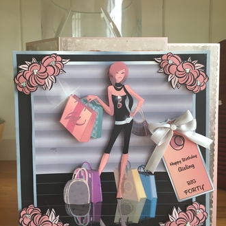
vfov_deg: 47.2
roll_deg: +0.6
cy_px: 110
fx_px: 259
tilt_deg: -2.7
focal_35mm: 35
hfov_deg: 47.2
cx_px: 115
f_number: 2.2
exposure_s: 1/33
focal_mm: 4.15
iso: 40
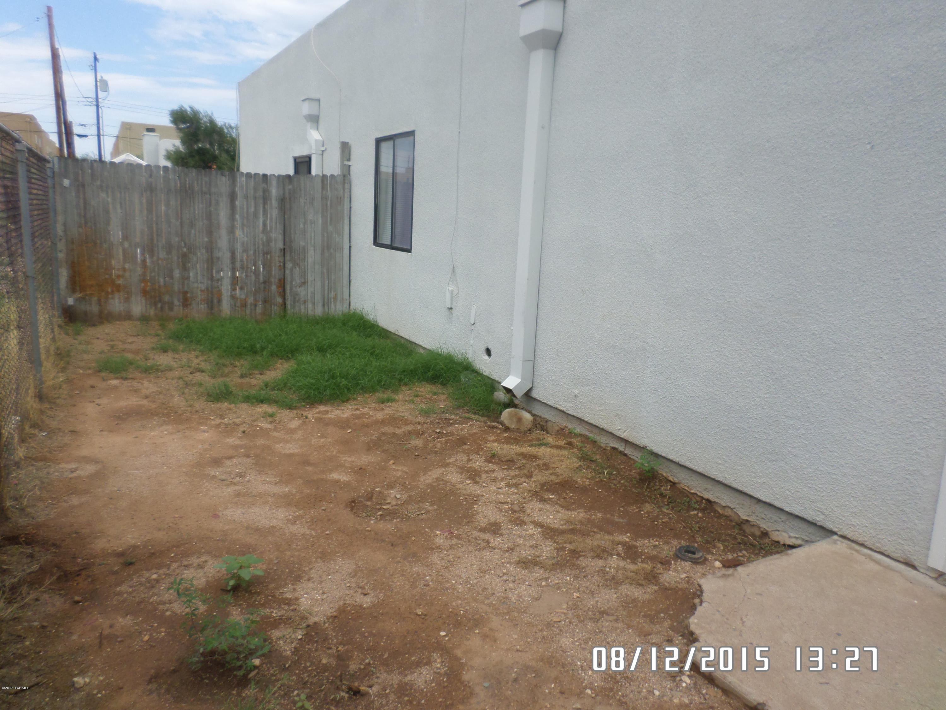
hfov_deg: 69.4
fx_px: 683
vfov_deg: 54.9
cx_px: 473
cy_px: 355
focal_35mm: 25
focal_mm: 4.5
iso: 80
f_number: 2.5
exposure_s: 1/1500
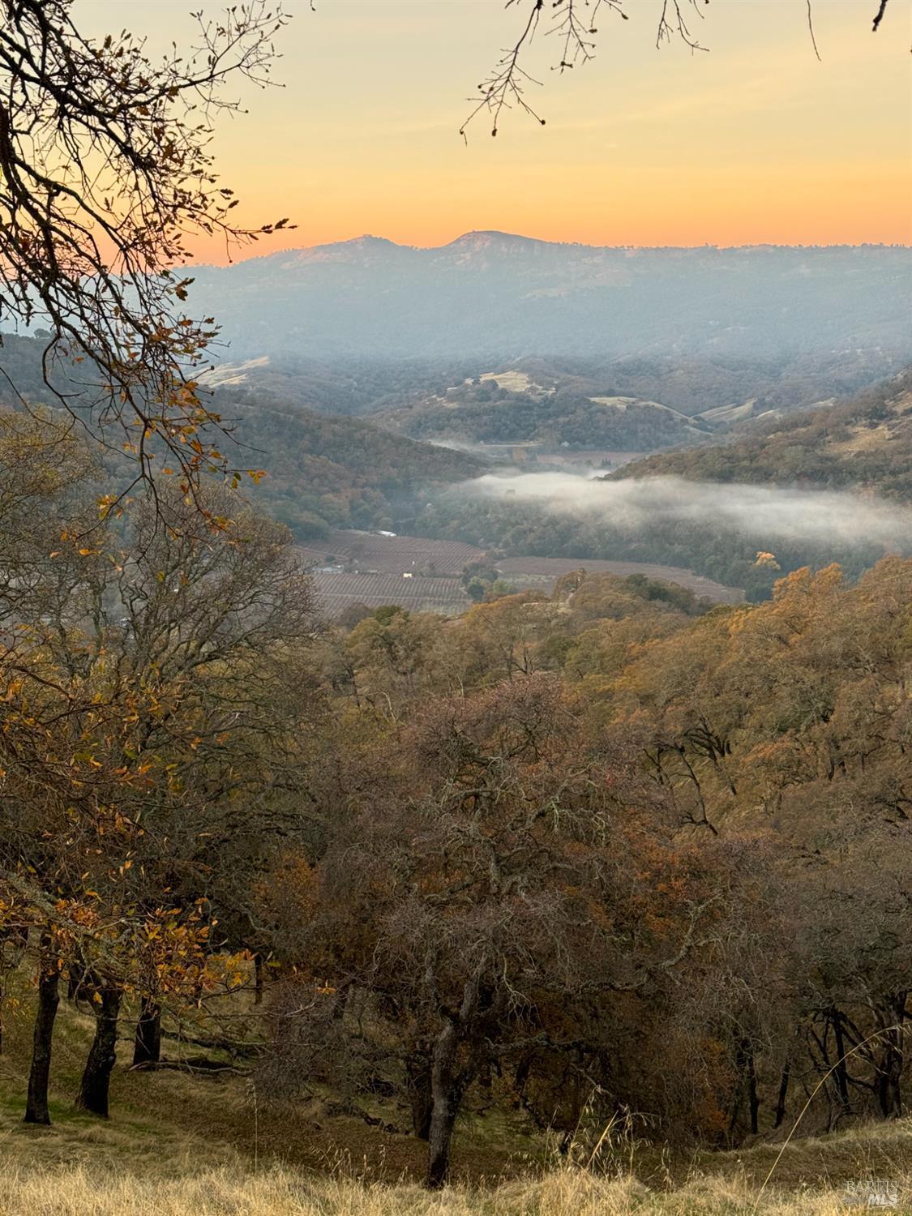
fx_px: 1686
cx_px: 456
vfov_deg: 39.7
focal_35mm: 48
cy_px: 608
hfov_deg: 30.3
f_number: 1.78
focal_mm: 6.76
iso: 80
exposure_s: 1/142
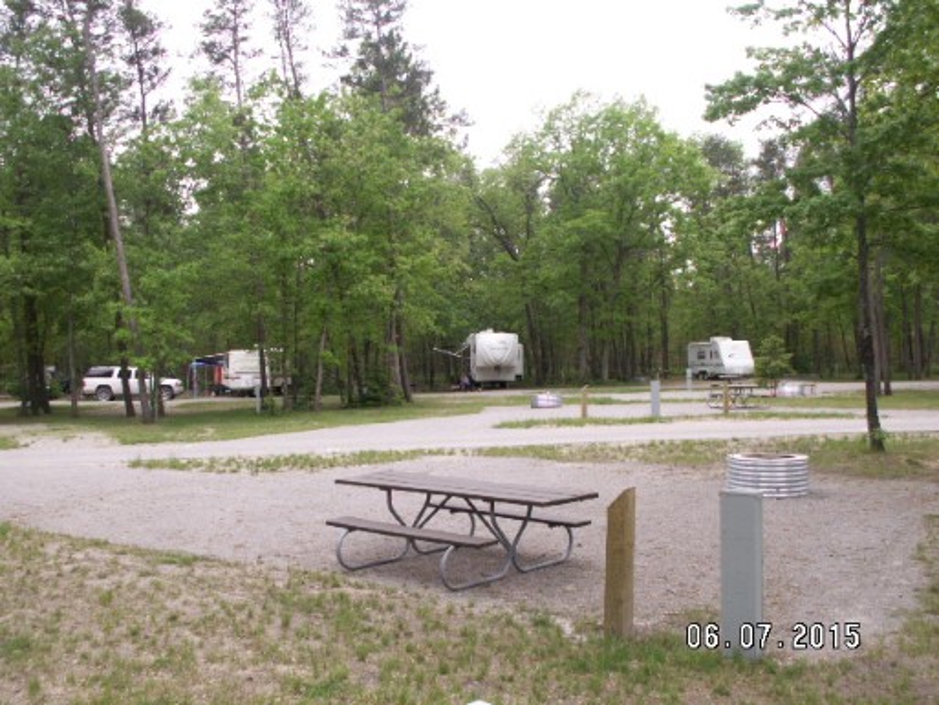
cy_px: 352
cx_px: 470
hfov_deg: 52.6
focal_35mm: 35
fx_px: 950
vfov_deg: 40.7
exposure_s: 1/60
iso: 50
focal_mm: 5.86
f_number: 3.5
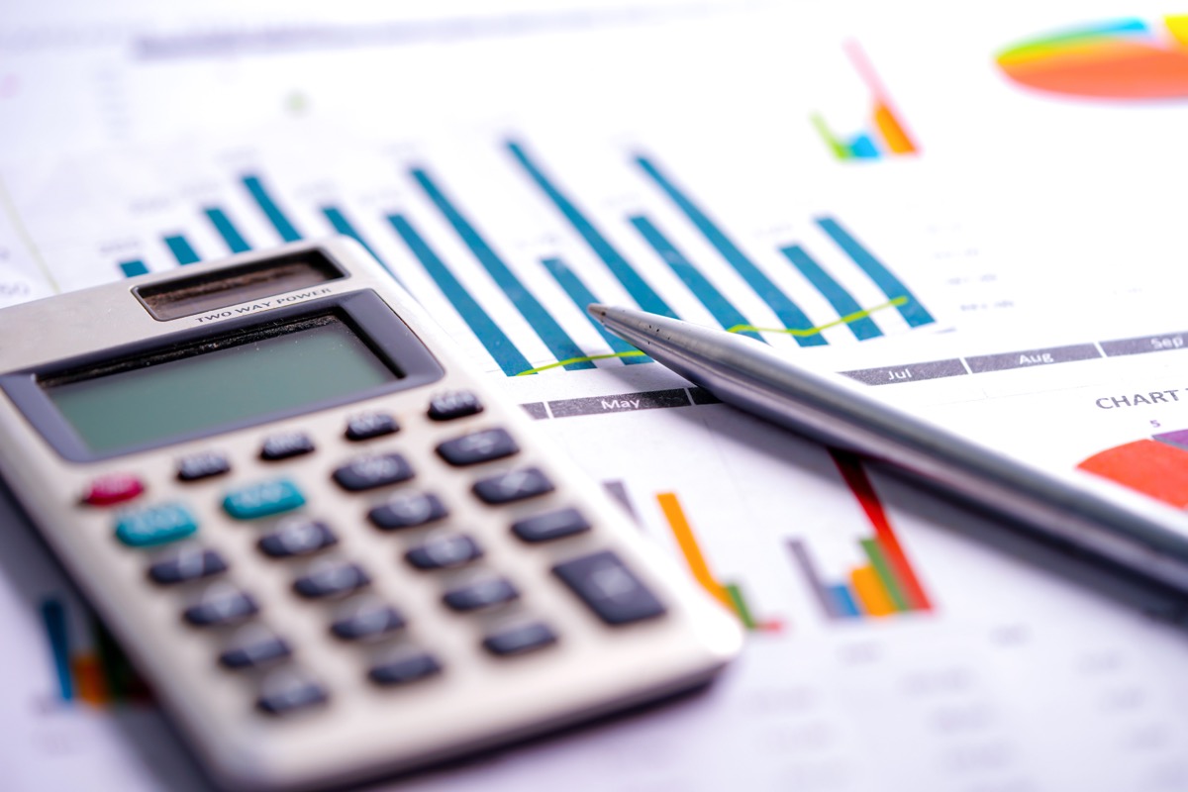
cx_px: 594
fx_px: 2970
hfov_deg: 22.6
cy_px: 396
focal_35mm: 90
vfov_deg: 15.2
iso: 50
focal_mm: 90
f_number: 3.5
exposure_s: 1/50
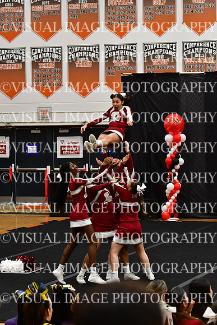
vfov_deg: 16.6
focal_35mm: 123
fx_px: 1111
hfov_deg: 11.2
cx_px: 108
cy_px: 162
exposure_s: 1/500
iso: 4000
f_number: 4
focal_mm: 82
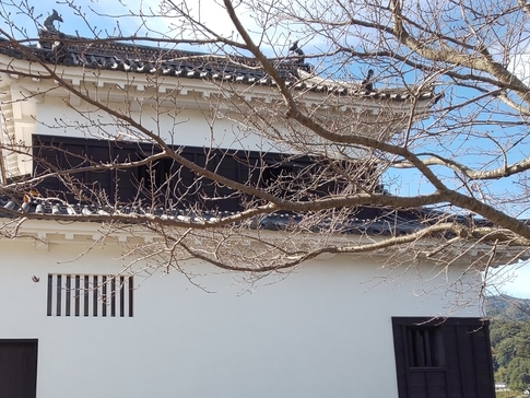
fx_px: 505
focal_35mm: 33
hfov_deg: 54.1
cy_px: 284
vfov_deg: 42.0
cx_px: 172
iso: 28
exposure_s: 1/479
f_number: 1.94
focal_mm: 3.45
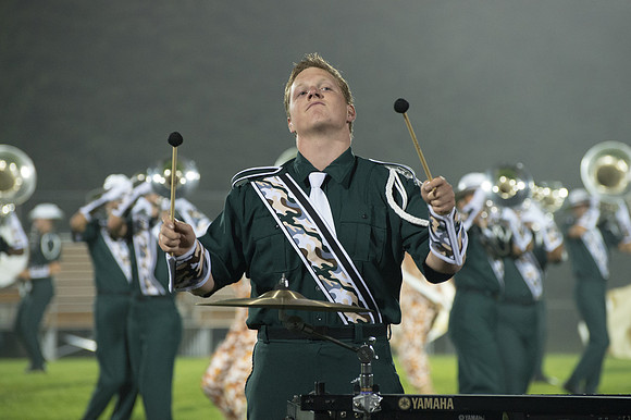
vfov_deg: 7.5
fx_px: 3210
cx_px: 324
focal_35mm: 183
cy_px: 202
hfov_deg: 11.2
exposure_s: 1/160
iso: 5000
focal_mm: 155
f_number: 4.8
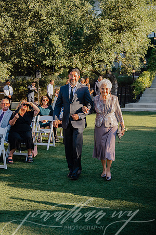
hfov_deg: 29.2
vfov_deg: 42.7
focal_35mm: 46
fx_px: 299
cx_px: 78
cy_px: 118
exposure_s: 1/800
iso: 200
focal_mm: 46
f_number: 2.8
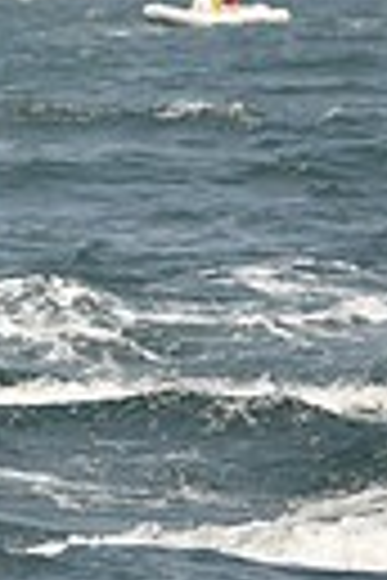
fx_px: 7627
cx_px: -842
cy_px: 2
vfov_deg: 4.4
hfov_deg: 2.9
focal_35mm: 473
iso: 250
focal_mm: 105
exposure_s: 1/640
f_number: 7.1
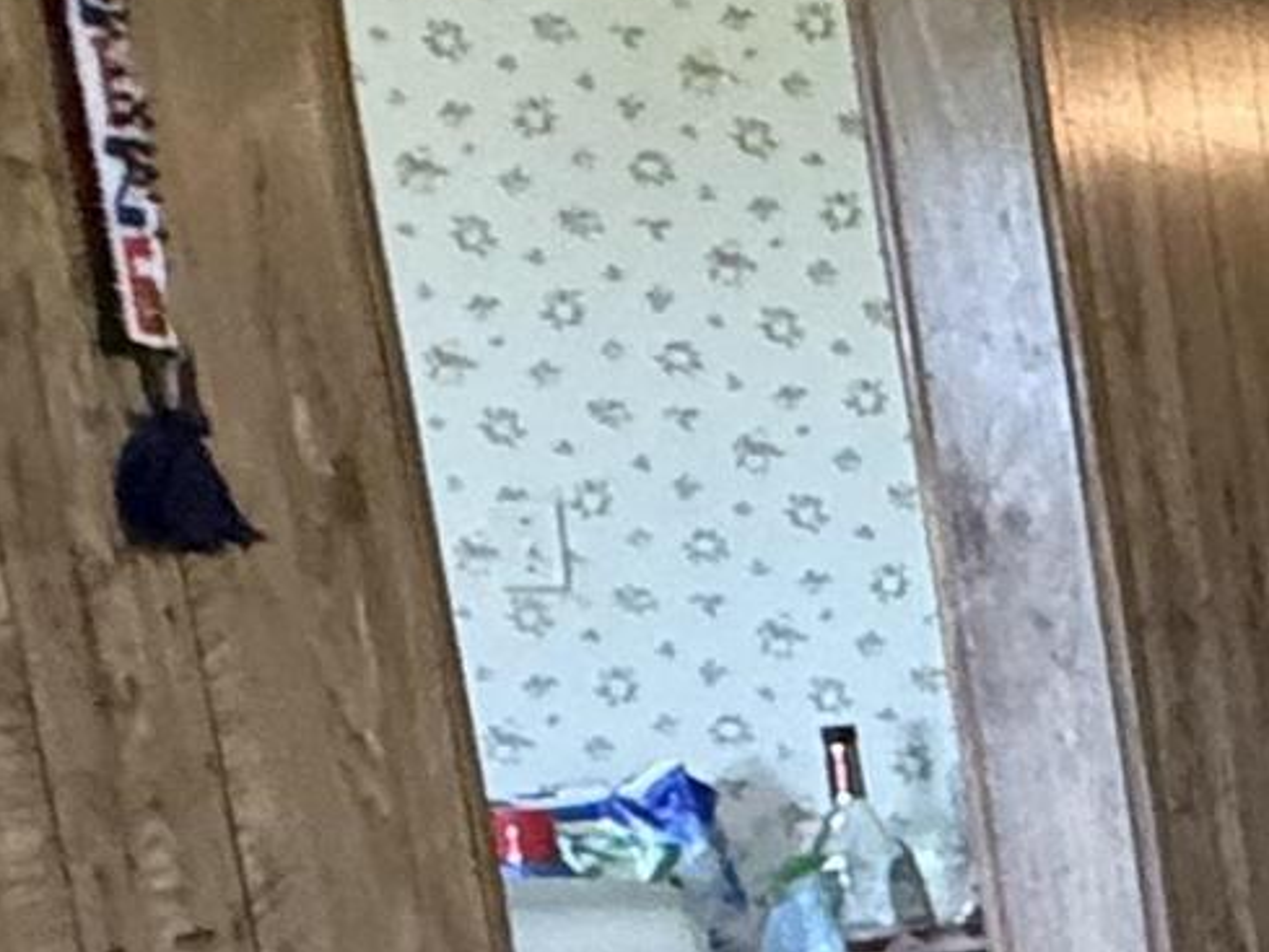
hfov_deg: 13.1
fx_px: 3227
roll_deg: +1.4
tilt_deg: -7.0
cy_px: 833
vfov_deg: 16.6
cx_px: 3394
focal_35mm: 88
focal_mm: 2.22
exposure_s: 1/60
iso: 500
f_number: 2.2
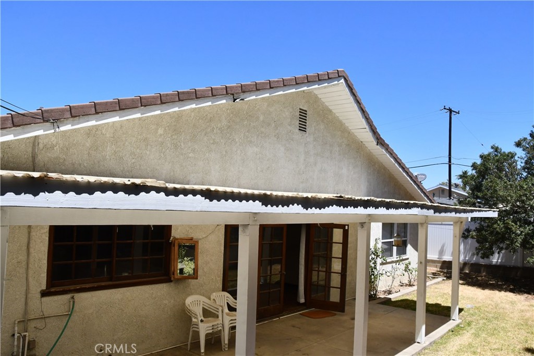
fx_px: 401
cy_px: 178
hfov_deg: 67.4
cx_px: 267
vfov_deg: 47.9
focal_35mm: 27
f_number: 14
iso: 1000
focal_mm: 18
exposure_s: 1/800
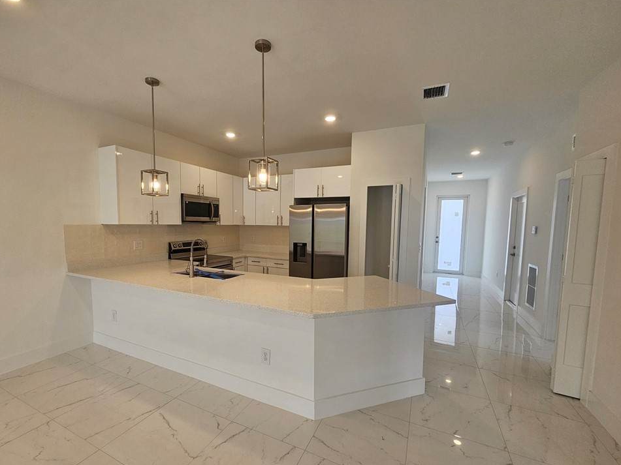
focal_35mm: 14
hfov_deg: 102.0
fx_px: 251
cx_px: 293
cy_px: 247
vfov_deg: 85.6
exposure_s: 1/120
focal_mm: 2.2
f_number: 2.2
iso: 80
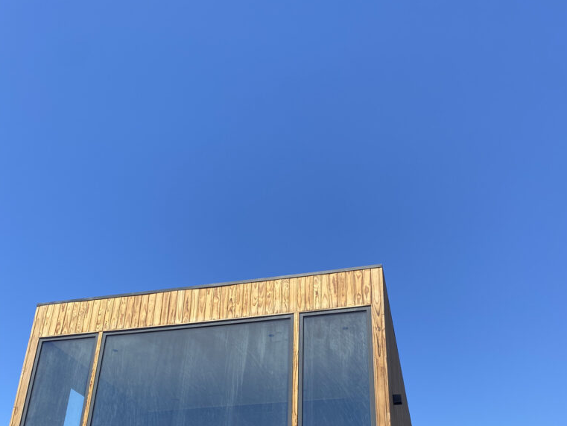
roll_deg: -1.4
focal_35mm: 35
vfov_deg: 38.6
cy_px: 361
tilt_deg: +24.0
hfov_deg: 52.6
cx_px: 285
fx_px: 573
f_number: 1.8
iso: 32
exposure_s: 1/1543
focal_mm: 4.25
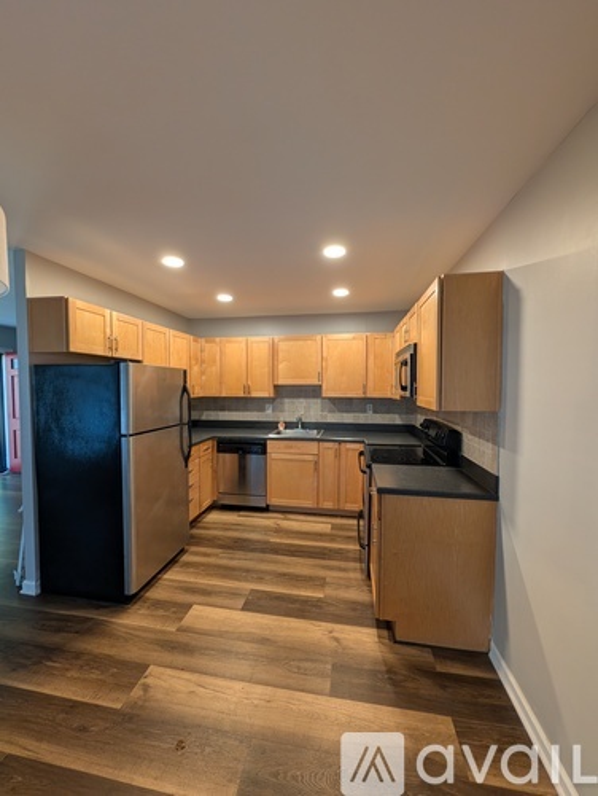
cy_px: 398
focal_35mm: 12
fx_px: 276
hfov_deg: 94.6
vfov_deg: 110.5
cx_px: 299
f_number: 1.7
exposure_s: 1/60
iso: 131
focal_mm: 2.02
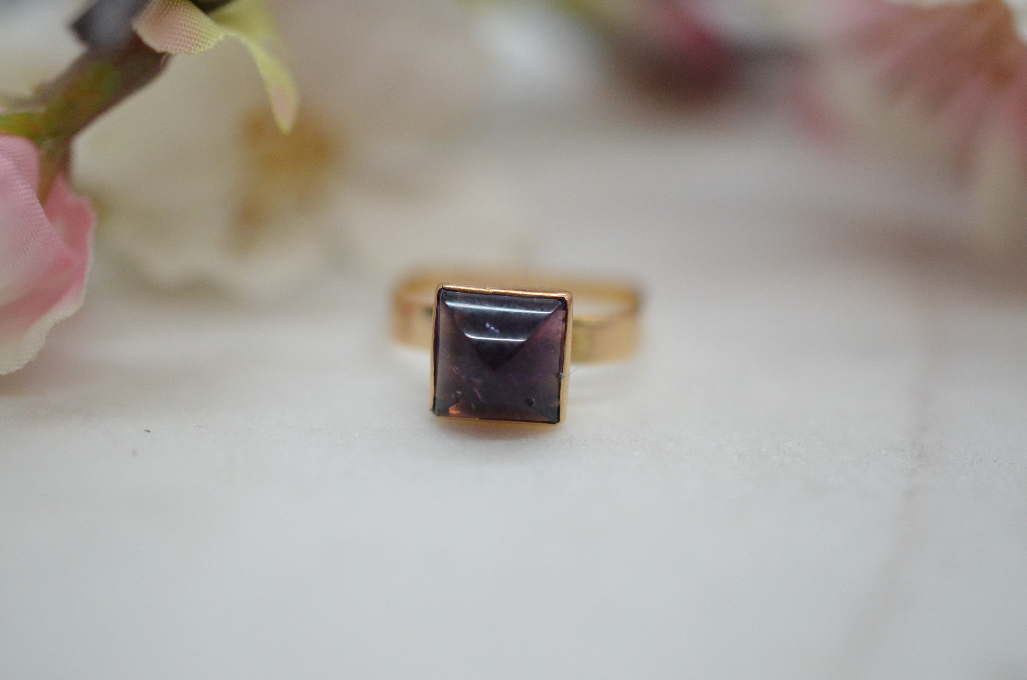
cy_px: 340
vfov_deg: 22.5
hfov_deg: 33.5
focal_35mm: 60
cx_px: 514
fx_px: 1708
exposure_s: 1/4000
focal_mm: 40
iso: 3200
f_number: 3.3
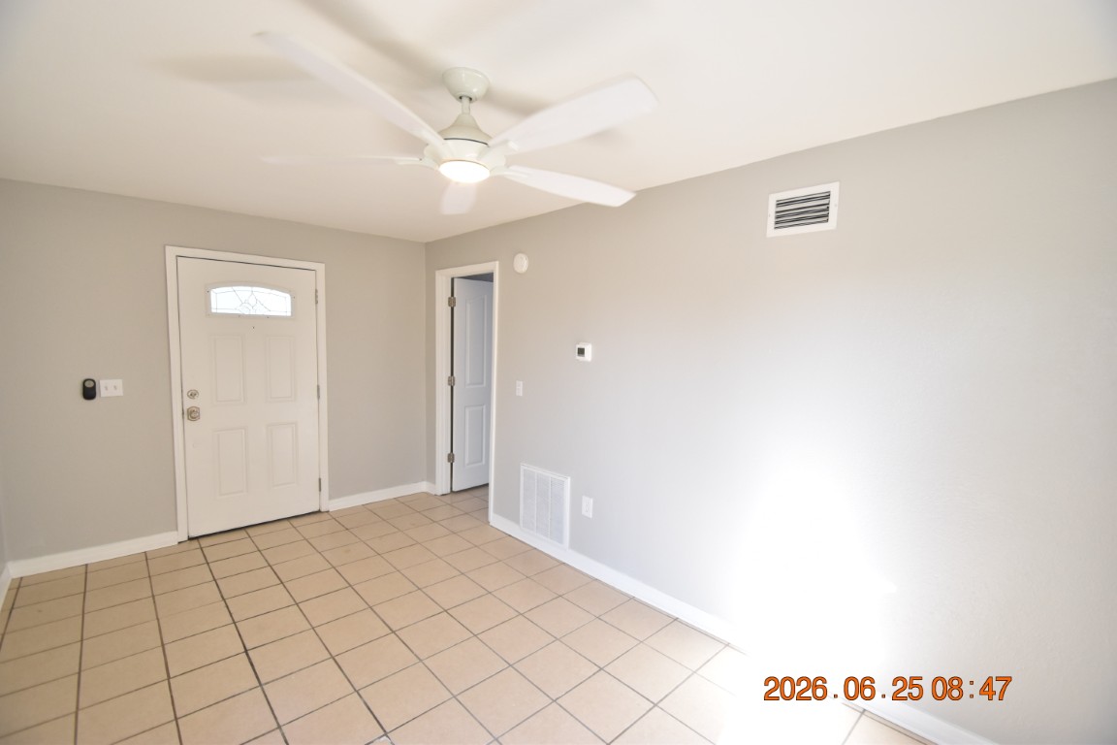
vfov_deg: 77.3
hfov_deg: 100.4
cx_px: 558
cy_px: 372
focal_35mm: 15
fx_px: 465
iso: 800
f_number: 3.5
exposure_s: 1/250
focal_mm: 10
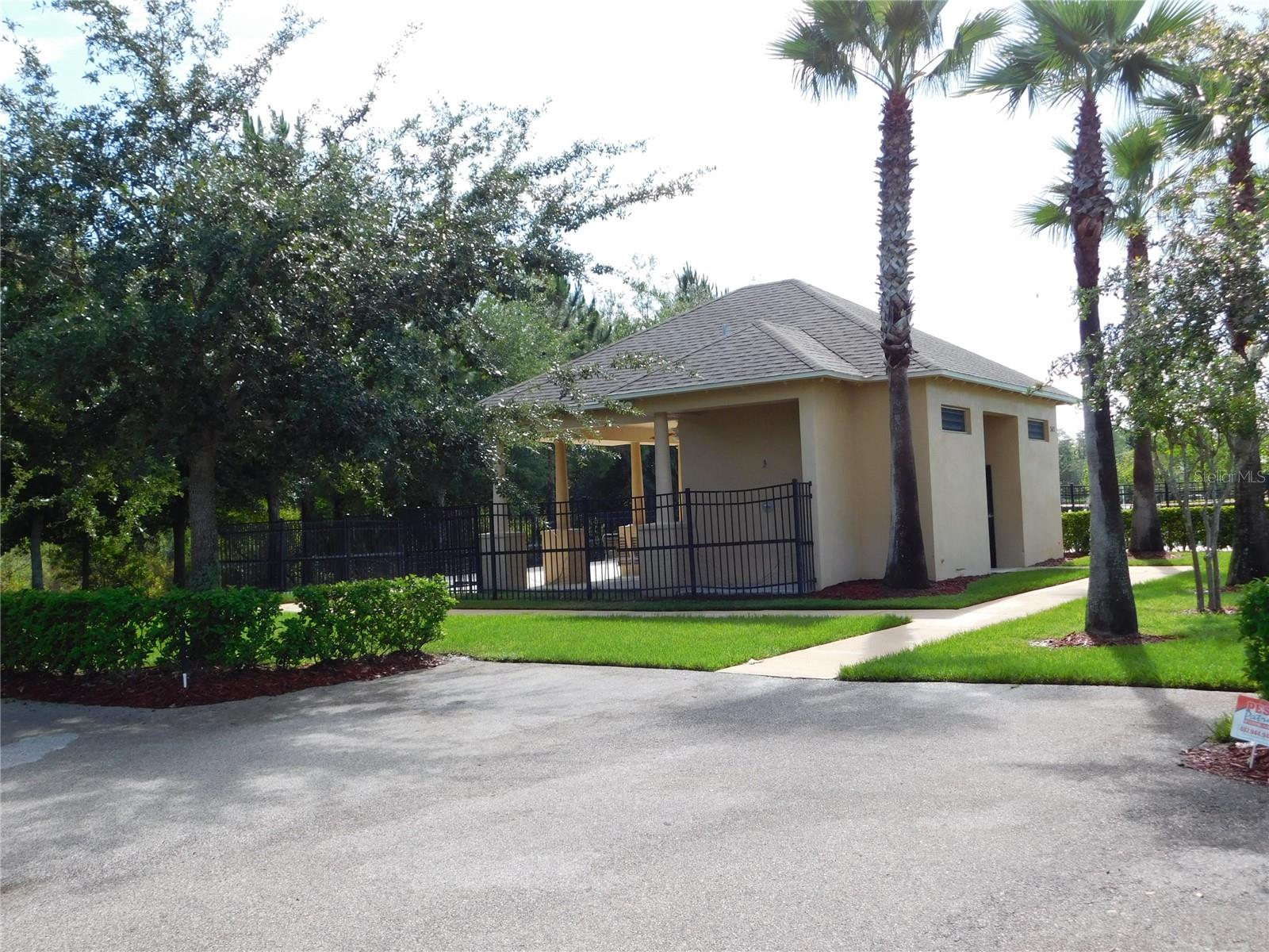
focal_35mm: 36
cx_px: 634
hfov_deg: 51.4
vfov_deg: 39.7
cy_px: 476
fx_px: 1320
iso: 125
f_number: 3.5
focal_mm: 6.3
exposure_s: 1/640
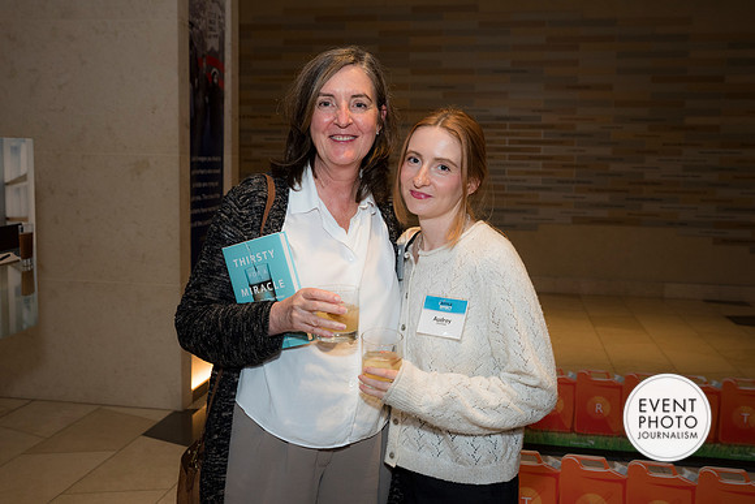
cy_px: 252
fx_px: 797
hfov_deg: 50.7
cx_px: 378
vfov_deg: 35.1
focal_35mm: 38
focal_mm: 38
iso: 800
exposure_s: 1/125
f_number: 5.6
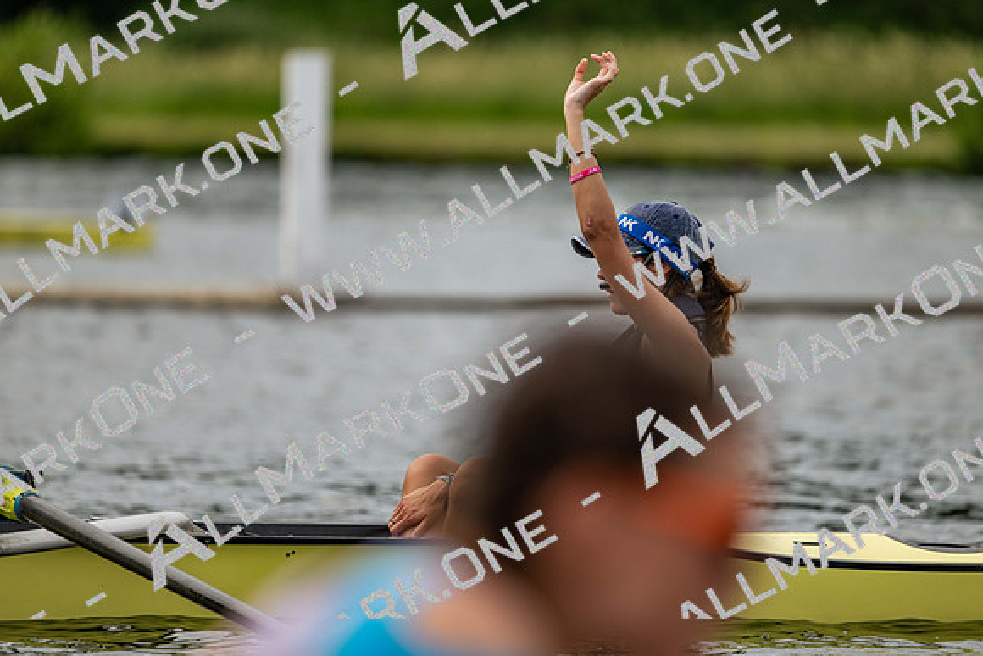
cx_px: 492
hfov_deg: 5.2
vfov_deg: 3.4
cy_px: 328
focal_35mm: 400
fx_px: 10924
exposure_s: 1/4000
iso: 500
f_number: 4.5
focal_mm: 400
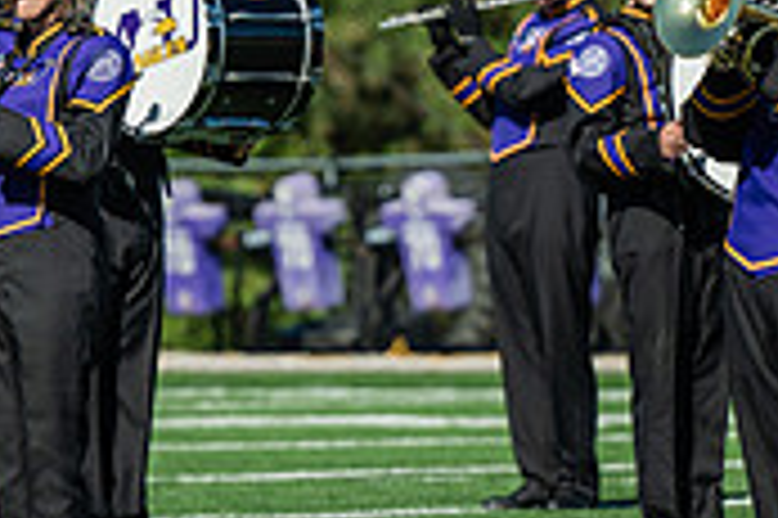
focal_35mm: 570
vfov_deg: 2.4
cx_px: -40
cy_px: 47
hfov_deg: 3.6
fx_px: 12306
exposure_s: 1/1600
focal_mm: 170
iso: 100
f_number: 3.5
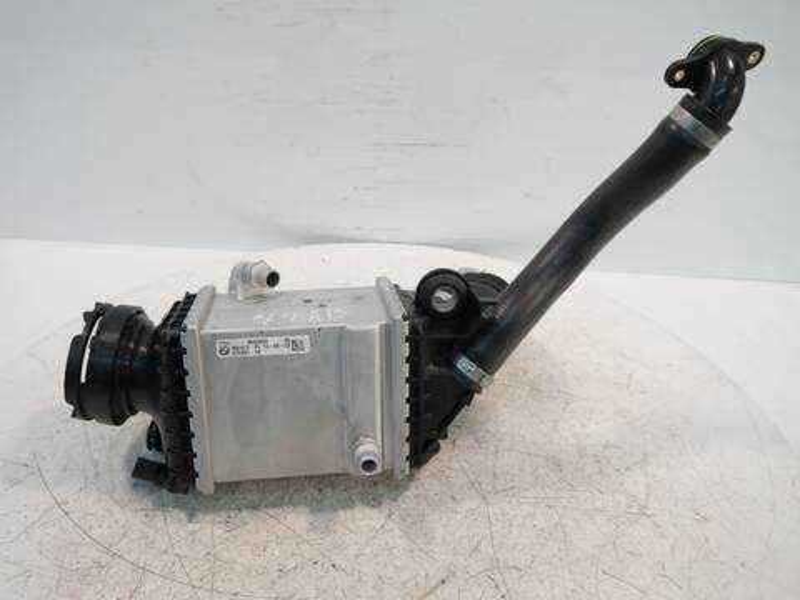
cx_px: 400
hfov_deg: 60.0
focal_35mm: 30
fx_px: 693
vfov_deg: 46.8
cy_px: 300
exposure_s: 1/60
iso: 400
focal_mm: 15
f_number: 3.6
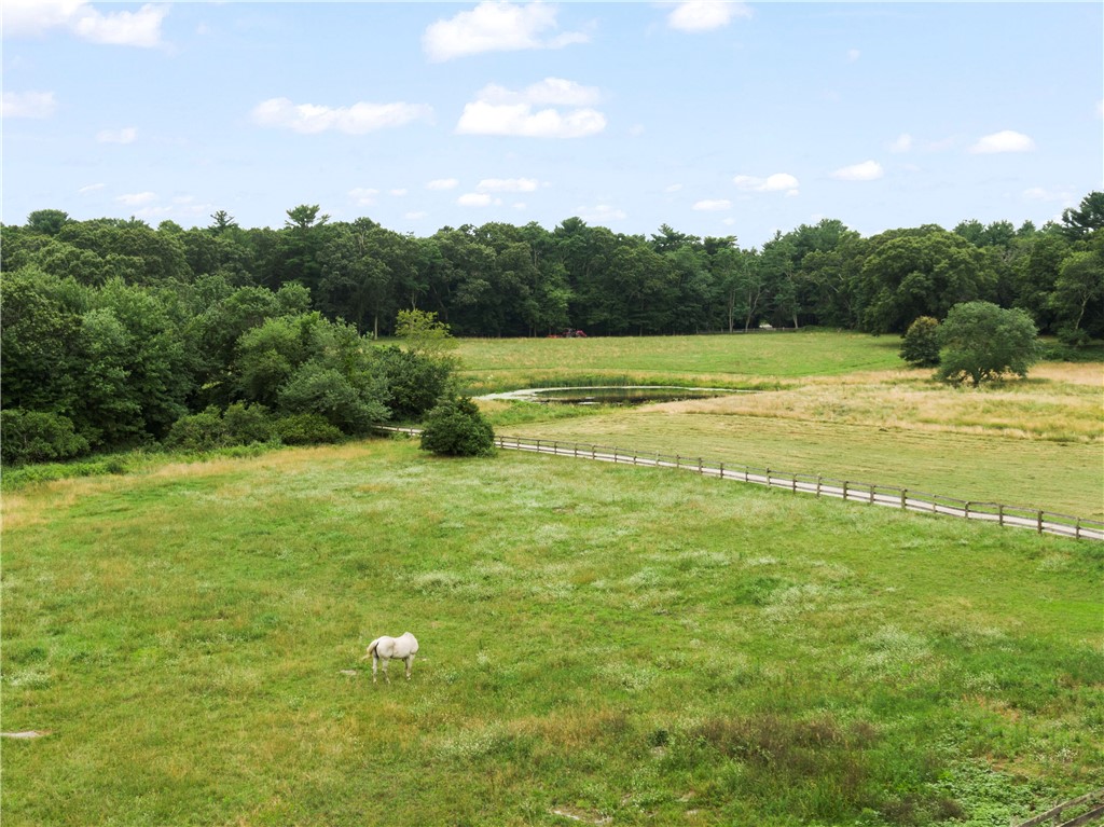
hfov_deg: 41.3
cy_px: 414
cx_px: 552
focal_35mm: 46
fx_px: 1466
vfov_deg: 31.5
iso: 100
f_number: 4.1
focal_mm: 8.06
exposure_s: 1/60
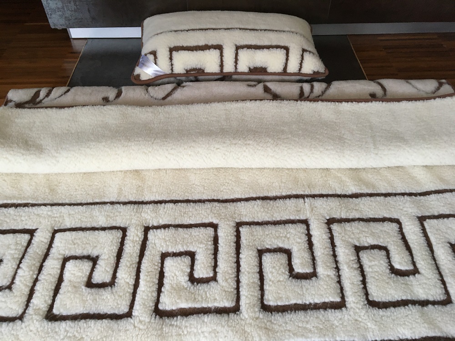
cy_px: 170
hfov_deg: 61.7
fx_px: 381
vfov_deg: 48.2
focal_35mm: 29
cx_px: 228
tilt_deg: -47.9
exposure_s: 1/33
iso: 125
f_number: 2.2
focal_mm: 4.15
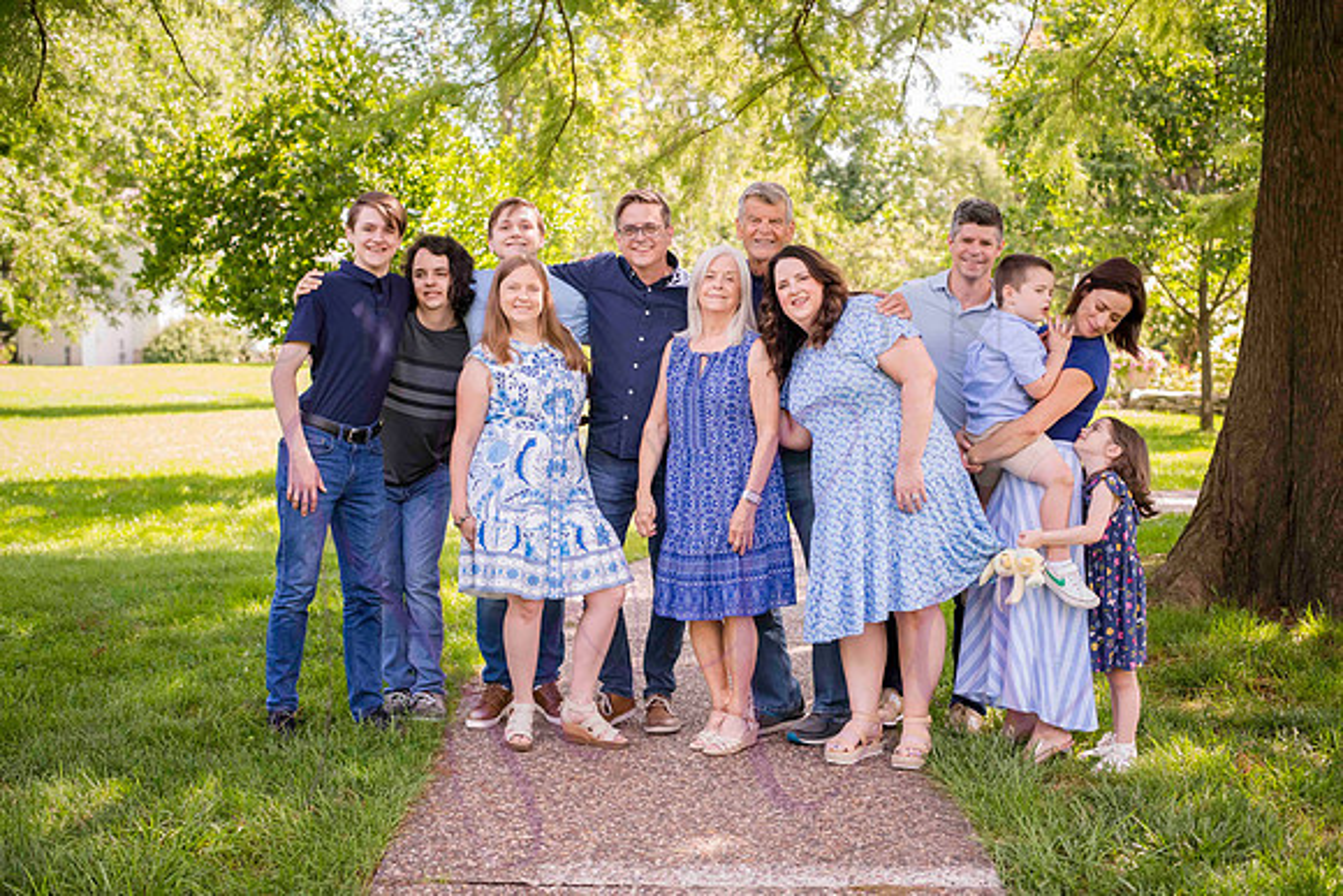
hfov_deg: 39.6
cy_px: 448
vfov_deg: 27.0
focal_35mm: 50
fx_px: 1866
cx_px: 672
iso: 400
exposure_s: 1/320
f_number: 3.5
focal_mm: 50
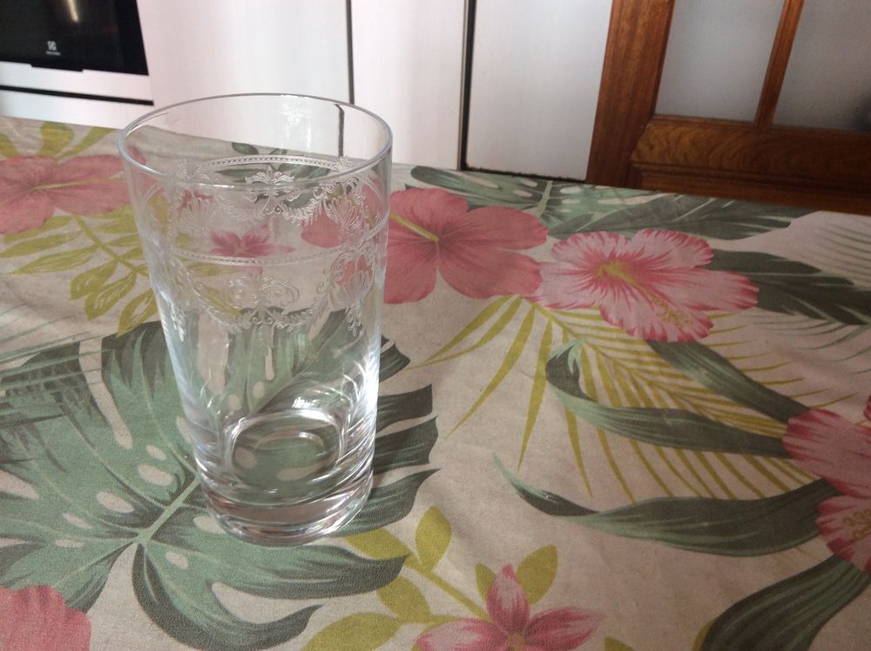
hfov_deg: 56.9
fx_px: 804
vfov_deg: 44.1
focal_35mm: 32
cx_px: 436
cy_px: 326
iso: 50
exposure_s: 1/25
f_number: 2.4
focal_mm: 3.3
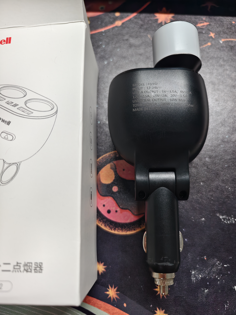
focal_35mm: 23
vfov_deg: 73.9
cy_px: 158
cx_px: 118
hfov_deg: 58.9
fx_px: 209
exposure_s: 1/100
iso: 154
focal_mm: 8.67
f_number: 1.75
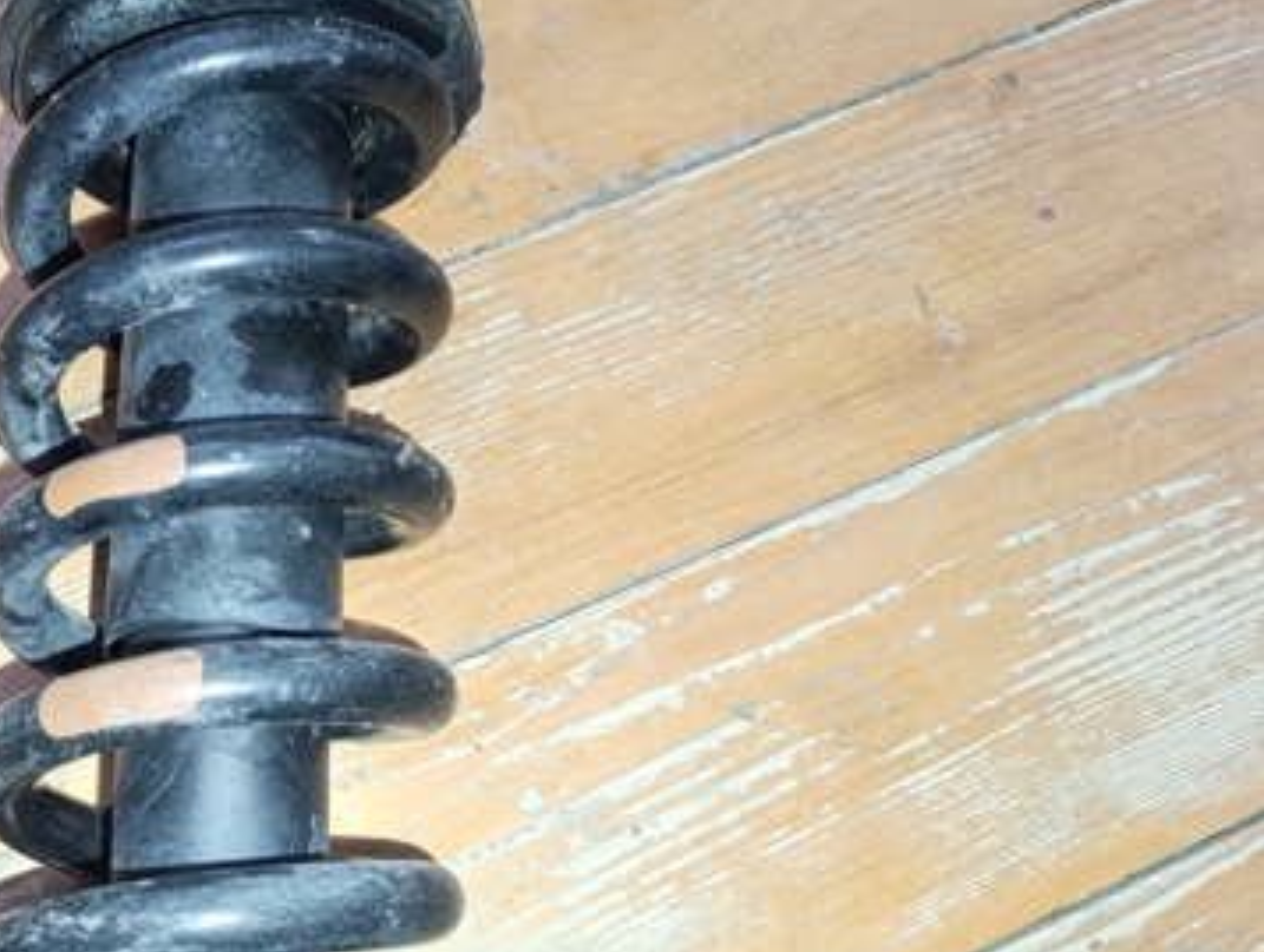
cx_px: 140
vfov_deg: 34.9
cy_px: 644
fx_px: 1500
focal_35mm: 41
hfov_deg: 42.2
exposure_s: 1/25
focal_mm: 6.14
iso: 1250
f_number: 1.6
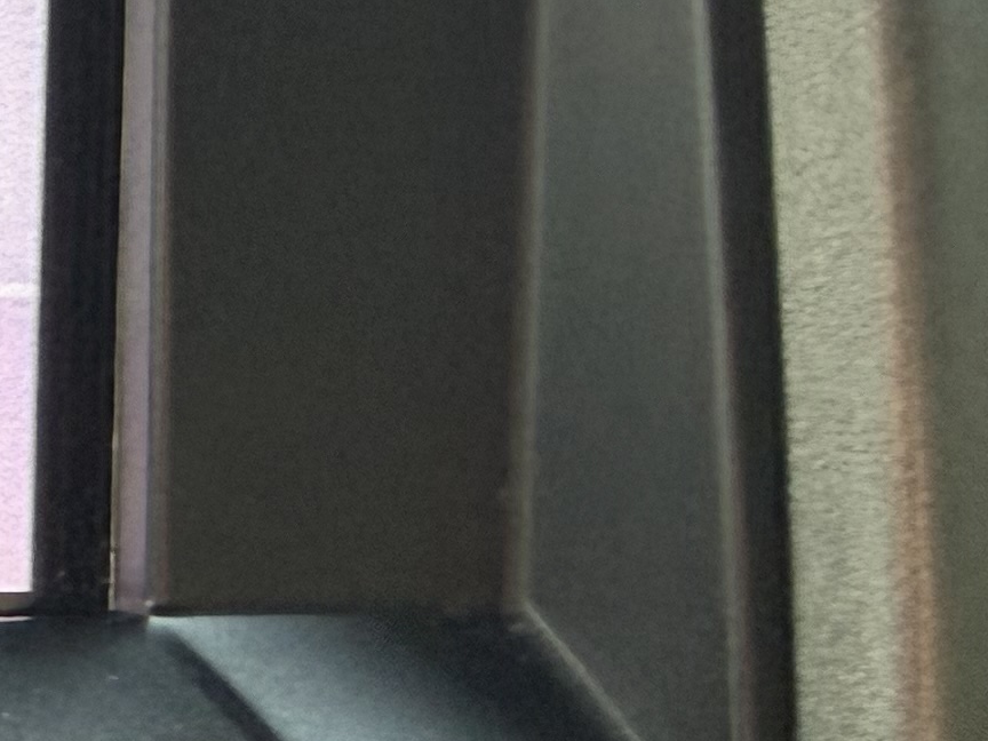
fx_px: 3197
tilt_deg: -14.7
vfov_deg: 13.2
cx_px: -1290
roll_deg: -1.4
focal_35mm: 112
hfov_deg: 13.5
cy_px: 569
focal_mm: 2.22
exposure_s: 1/99
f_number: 2.2
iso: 100
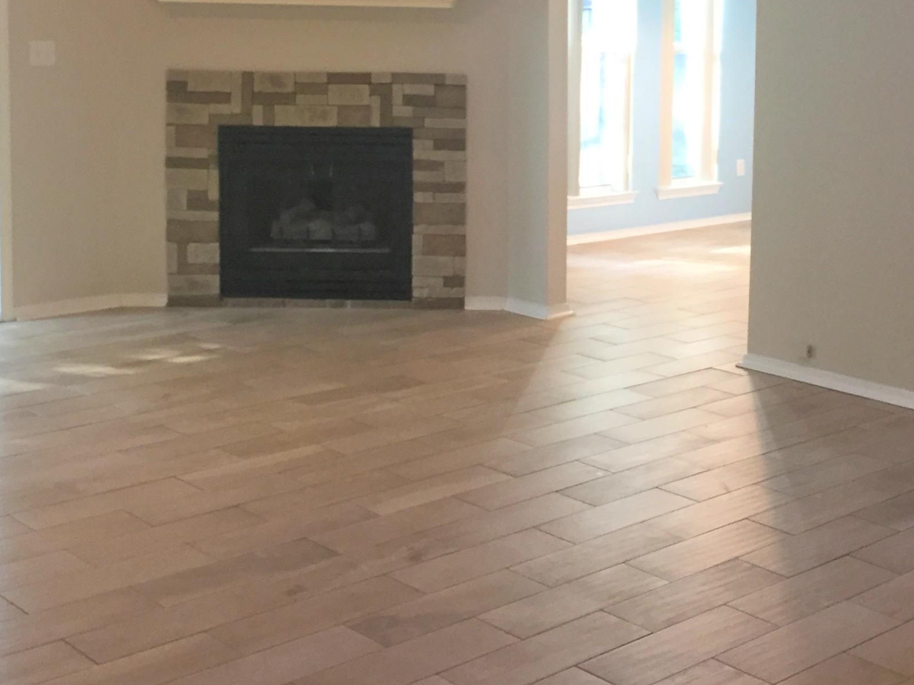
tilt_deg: -5.2
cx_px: 650
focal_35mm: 55
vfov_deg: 26.0
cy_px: 128
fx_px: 1452
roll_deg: -1.6
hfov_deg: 34.4
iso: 125
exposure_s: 1/30
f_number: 2.2
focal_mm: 4.15
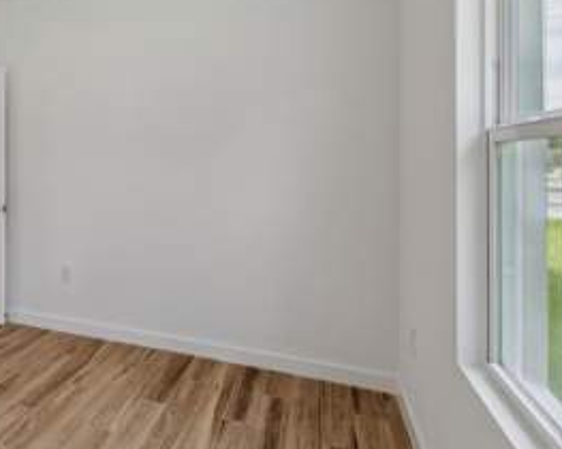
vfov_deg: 57.7
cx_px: 143
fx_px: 399
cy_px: 158
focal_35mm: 24
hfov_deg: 66.1
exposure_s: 1/6
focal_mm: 14
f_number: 8
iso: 200
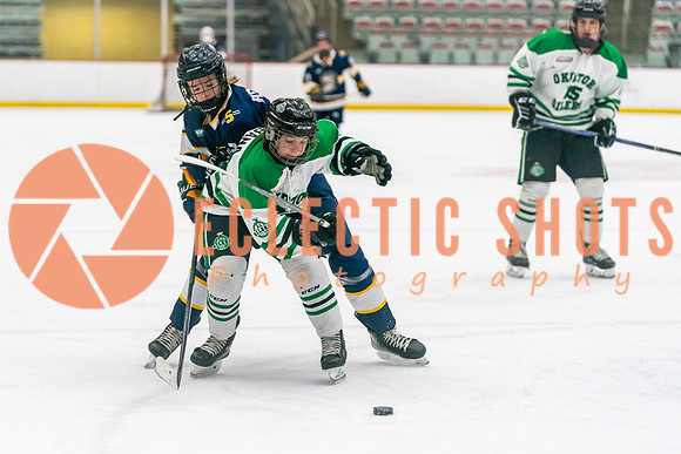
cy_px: 237
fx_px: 2476
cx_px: 279
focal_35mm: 131
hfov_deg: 15.7
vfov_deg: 10.5
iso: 3200
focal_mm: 103
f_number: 2.8
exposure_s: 1/1250
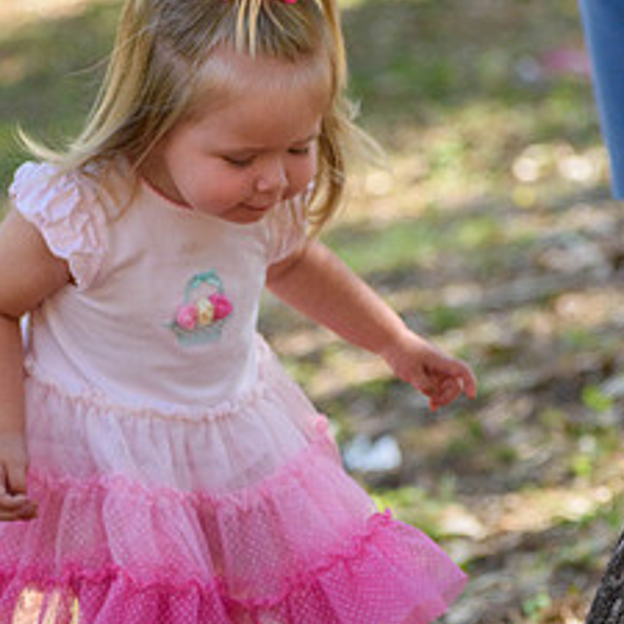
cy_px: 469
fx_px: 7016
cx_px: 236
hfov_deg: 5.1
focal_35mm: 344
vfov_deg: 5.1
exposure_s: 1/1000
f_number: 4.8
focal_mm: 135
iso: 560
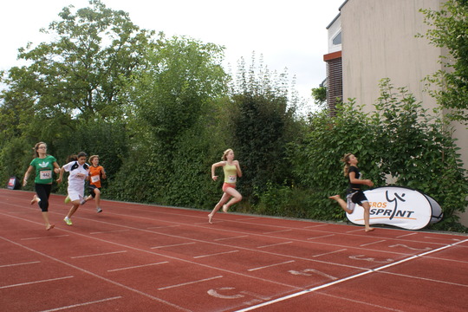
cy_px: 156
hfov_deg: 57.2
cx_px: 234
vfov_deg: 40.0
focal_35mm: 33
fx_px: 429
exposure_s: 1/250
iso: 100
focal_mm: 22
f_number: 5.6
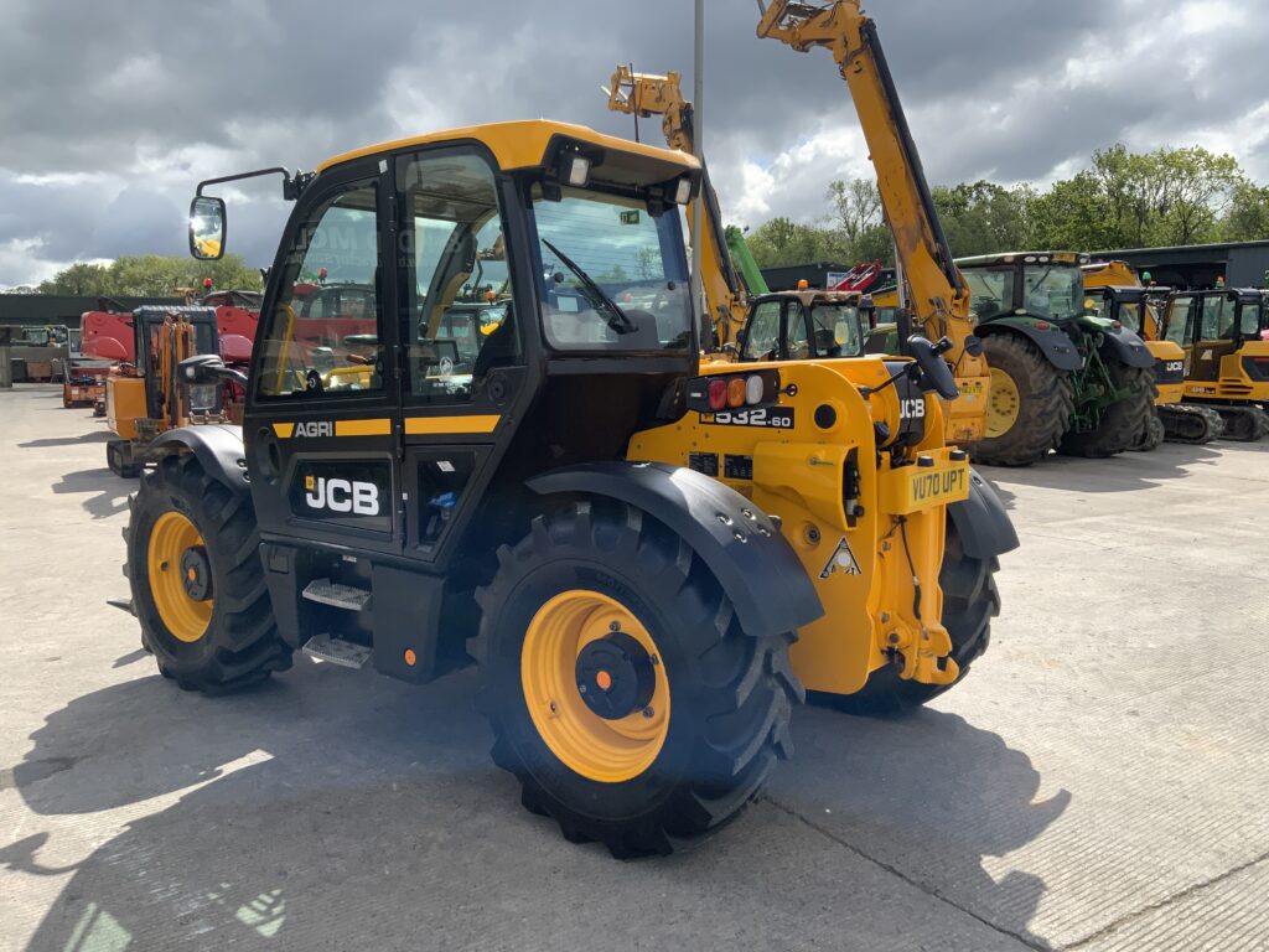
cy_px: 476
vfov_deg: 48.2
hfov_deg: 61.7
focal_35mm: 29
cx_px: 634
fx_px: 1063
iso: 16
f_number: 1.8
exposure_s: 1/1451
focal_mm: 3
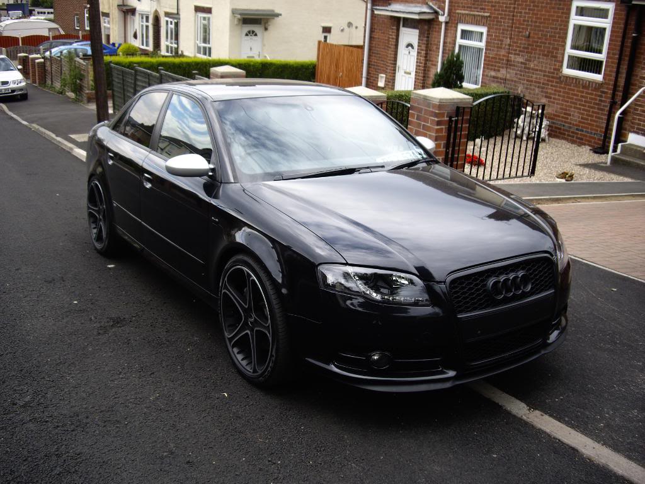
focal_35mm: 38
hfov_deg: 49.0
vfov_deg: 37.7
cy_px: 242
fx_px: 708
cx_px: 322
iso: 64
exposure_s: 1/320
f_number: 2.8
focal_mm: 7.9
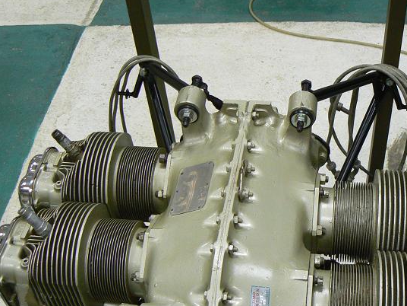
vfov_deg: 27.5
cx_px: 261
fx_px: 623
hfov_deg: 35.9
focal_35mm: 53
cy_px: 181
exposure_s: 1/30
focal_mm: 6
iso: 160
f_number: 2.8
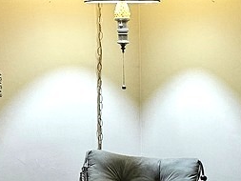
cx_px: -118
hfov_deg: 14.1
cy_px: -12
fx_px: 912
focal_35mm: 131
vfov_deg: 11.2
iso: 640
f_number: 1.7
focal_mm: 6.3
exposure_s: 1/120
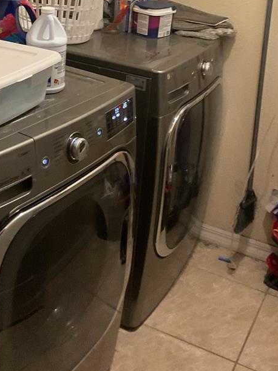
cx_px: 101
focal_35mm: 57
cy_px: 26
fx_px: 611
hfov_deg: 25.6
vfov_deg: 31.9
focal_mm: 3
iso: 200
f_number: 1.8
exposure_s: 1/60
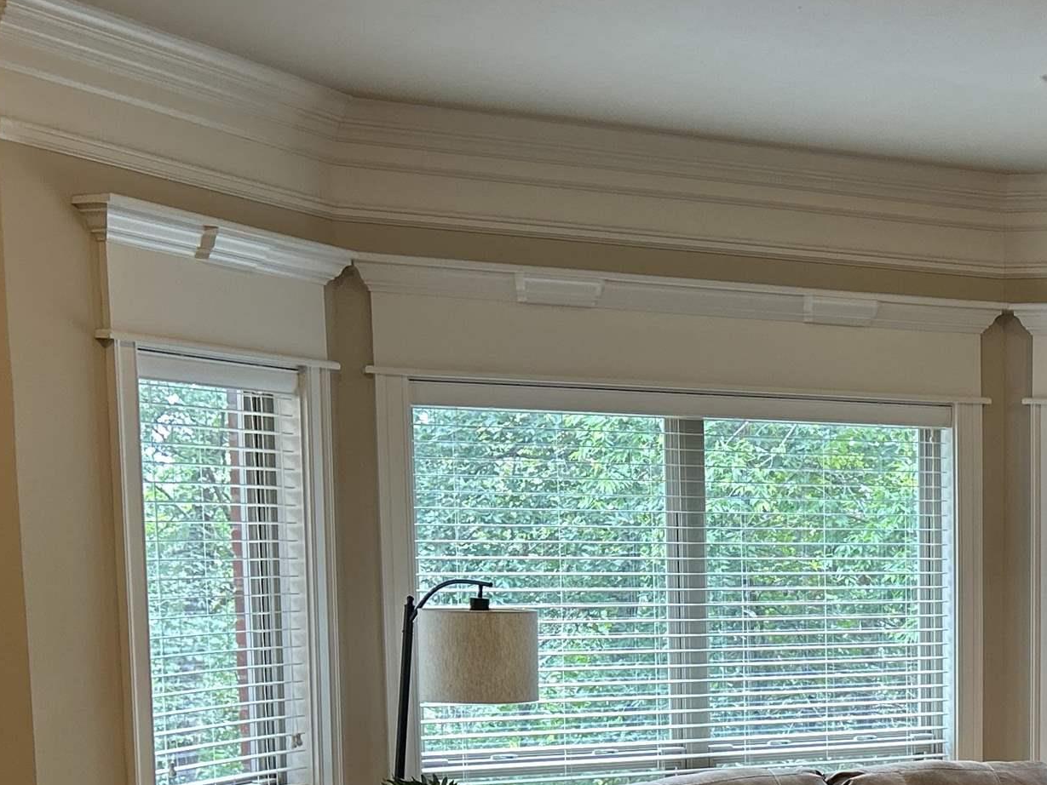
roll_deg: -0.2
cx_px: 1096
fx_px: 1966
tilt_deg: -5.5
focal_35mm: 65
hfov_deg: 27.7
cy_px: 755
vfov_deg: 21.9
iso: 80
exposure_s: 1/60
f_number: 1.5
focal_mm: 5.7
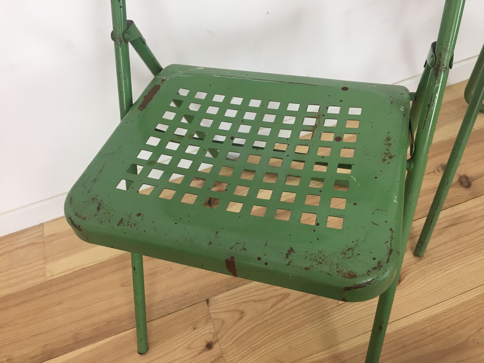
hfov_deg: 61.7
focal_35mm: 29
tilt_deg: -51.5
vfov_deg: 48.2
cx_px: 242
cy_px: 182
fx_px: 405
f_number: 2.2
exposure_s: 1/33
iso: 32
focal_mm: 4.15
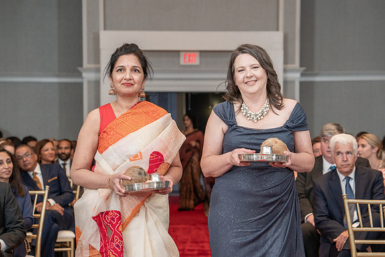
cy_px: 144
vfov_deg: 14.3
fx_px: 1022
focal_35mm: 96
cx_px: 202
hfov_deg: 21.3
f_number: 4.5
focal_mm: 85
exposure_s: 1/250
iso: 2000
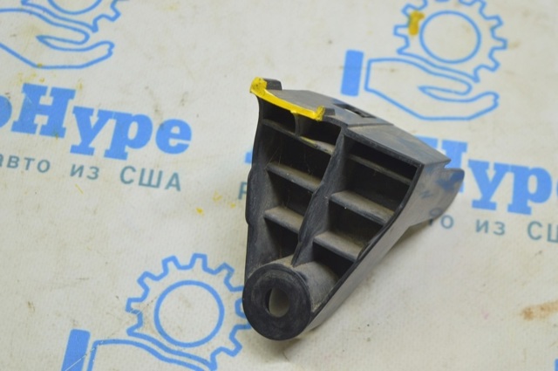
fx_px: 1115
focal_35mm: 72
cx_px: 279
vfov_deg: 18.9
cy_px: 186
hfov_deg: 28.1
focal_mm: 48
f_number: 5.6
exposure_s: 1/20
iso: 400
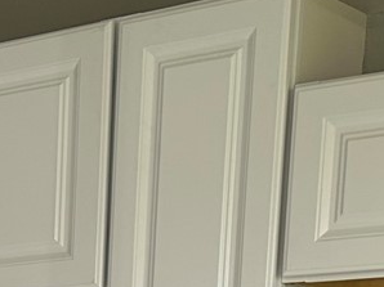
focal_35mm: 129
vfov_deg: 10.0
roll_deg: +1.1
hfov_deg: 13.5
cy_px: 703
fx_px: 1430
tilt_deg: -13.6
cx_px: -332
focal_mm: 6.86
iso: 80
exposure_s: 1/328
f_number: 1.78
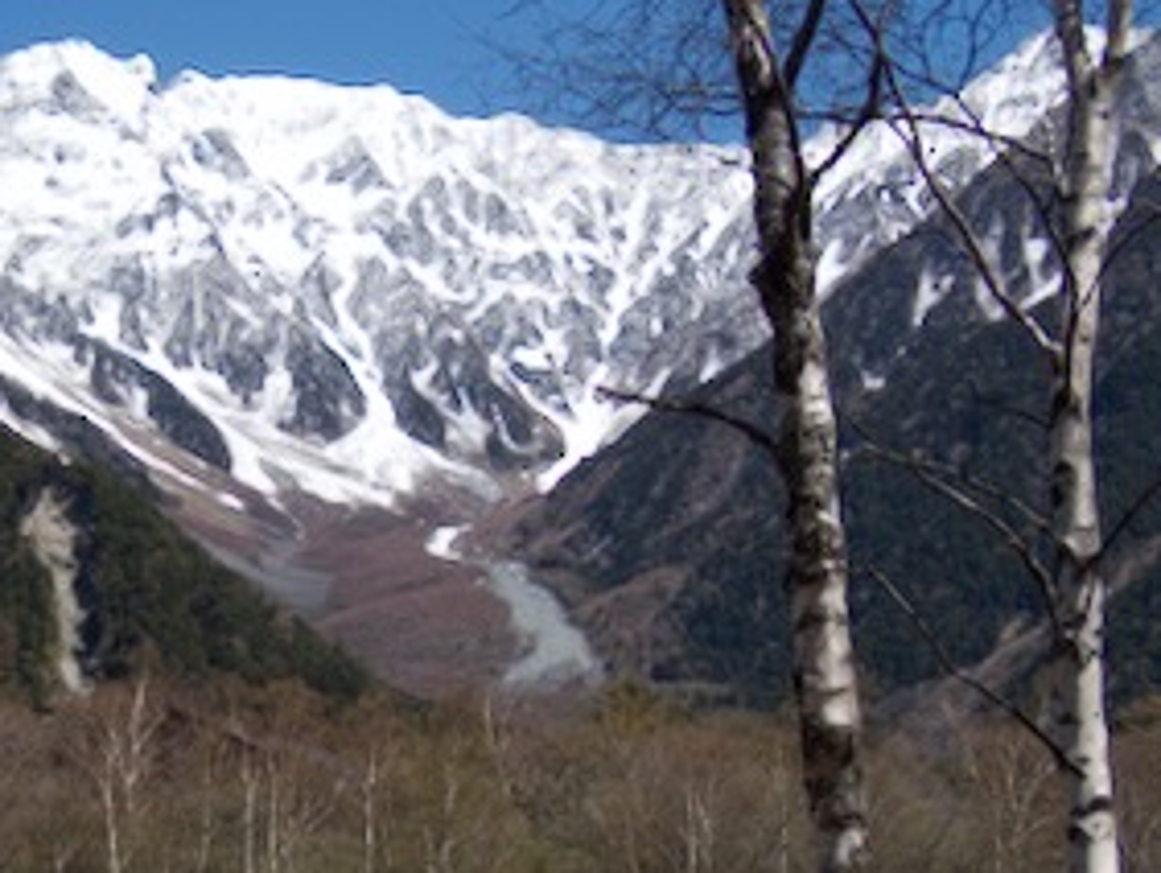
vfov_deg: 18.3
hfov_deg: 24.1
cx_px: 292
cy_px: 663
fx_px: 2685
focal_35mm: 80
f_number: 13
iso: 100
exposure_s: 1/125
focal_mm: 8.4
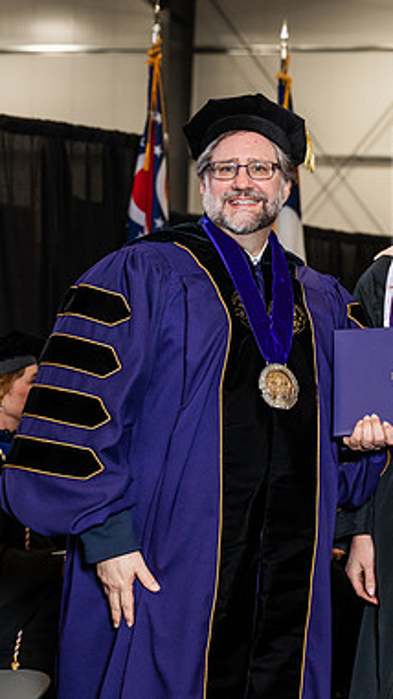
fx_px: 1892
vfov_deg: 21.0
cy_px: 348
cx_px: 336
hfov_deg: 11.8
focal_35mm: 102
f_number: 4.5
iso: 1250
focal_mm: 64
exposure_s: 1/200
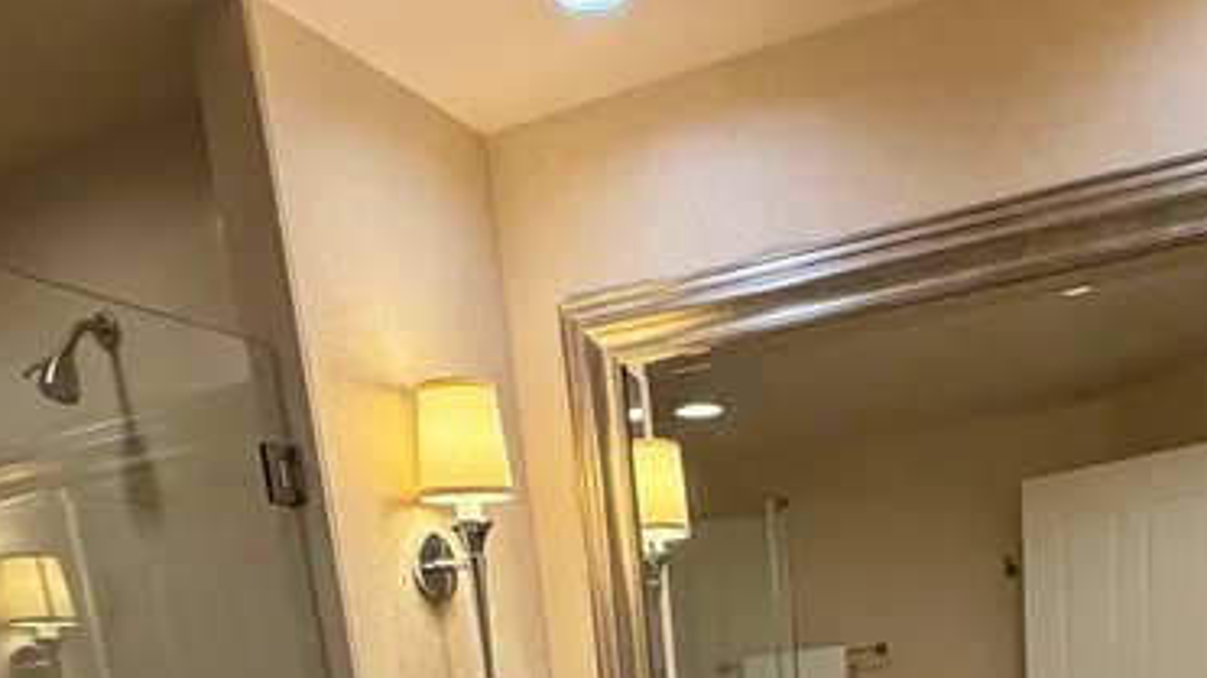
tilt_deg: -18.7
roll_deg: +4.5
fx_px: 1344
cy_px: 1135
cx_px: 762
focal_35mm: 42
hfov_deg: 47.9
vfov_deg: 21.4
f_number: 2.2
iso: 320
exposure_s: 1/60
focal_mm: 2.22
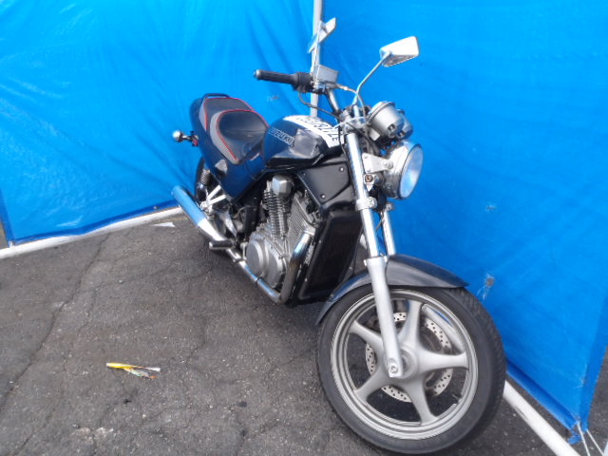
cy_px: 228
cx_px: 304
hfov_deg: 63.4
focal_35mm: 28
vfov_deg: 49.7
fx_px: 492
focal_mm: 5
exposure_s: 1/250
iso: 125
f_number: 3.5
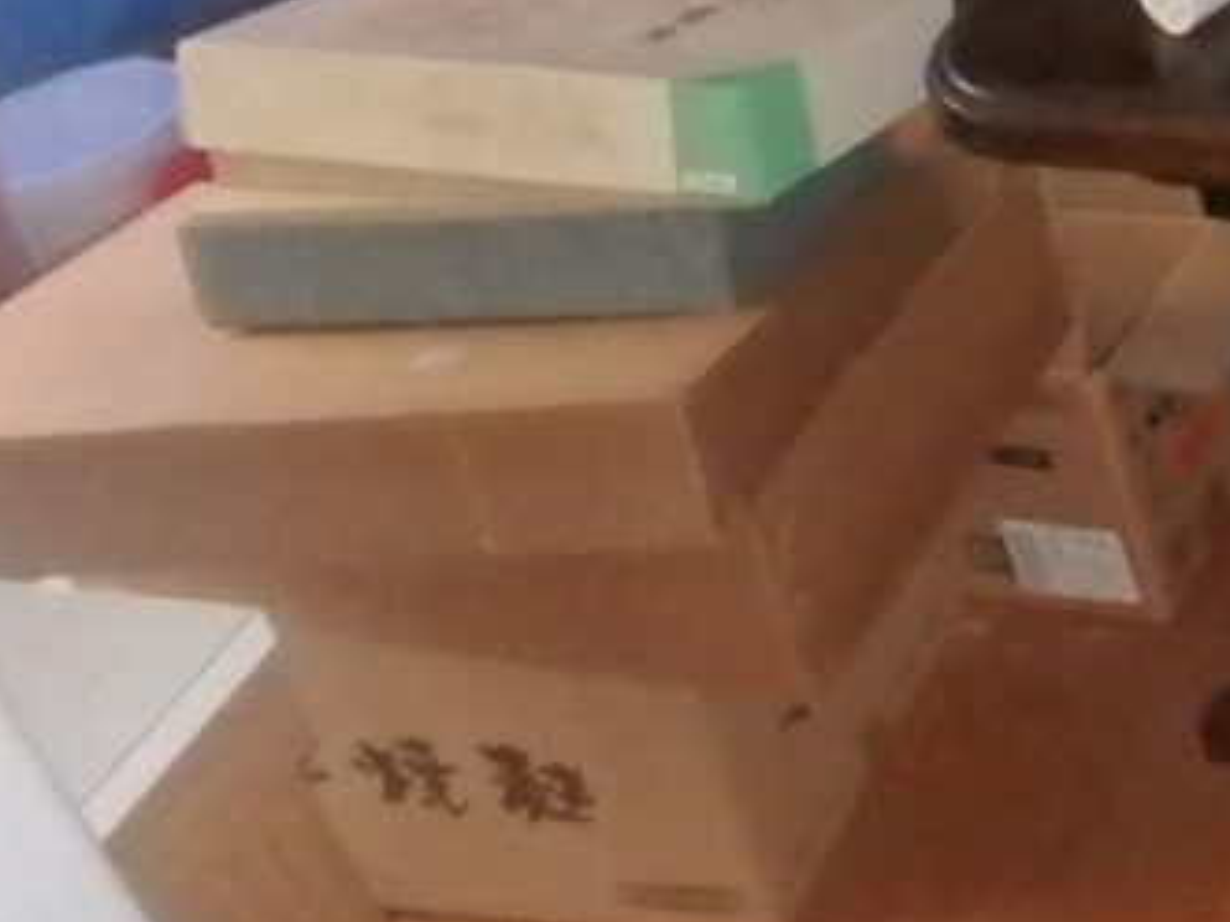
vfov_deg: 21.1
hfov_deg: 24.0
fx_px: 2309
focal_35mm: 65
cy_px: -160
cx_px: 1806
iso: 1600
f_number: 6
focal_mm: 3.7
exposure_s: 1/30
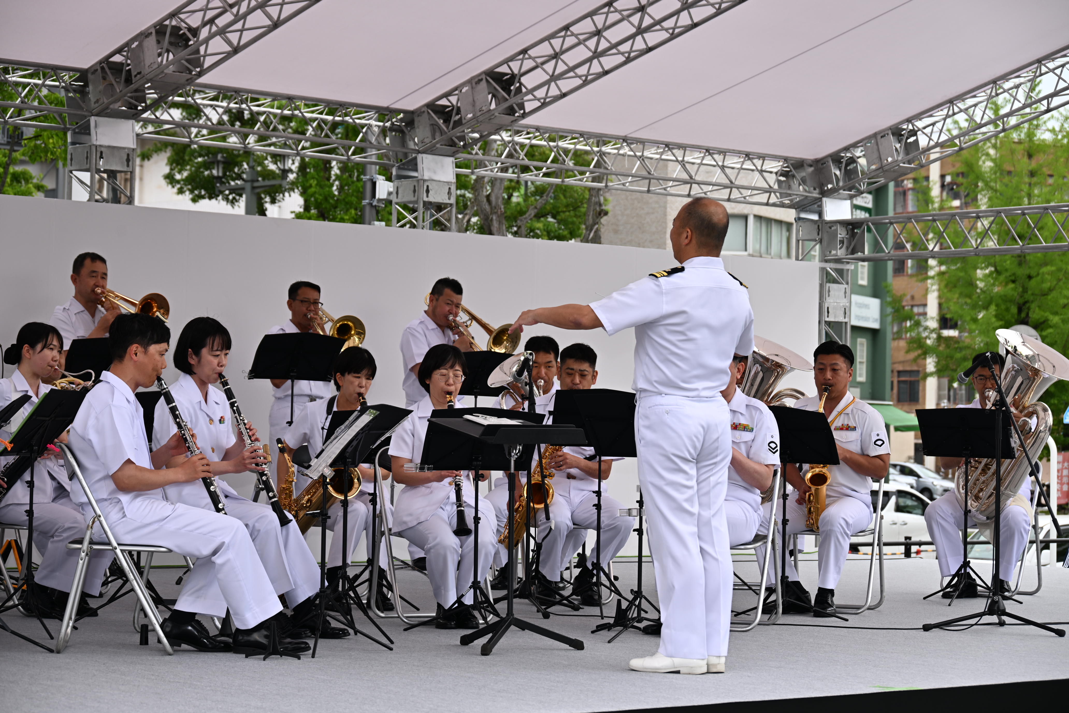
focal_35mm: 83
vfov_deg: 16.5
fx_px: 2464
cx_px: 534
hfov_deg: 24.5
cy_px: 356
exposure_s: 1/160
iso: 100
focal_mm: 83
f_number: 7.1
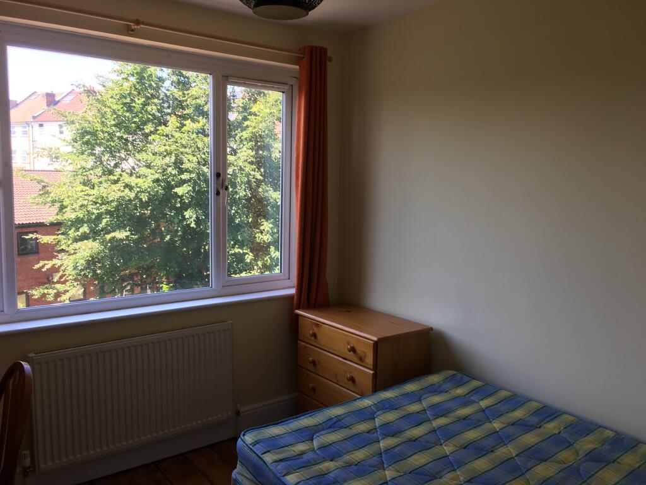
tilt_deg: -5.5
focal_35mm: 29
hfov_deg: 61.7
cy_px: 242
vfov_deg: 48.2
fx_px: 541
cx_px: 323
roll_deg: -1.0
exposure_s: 1/100
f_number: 2.2
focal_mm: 4.15
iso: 25
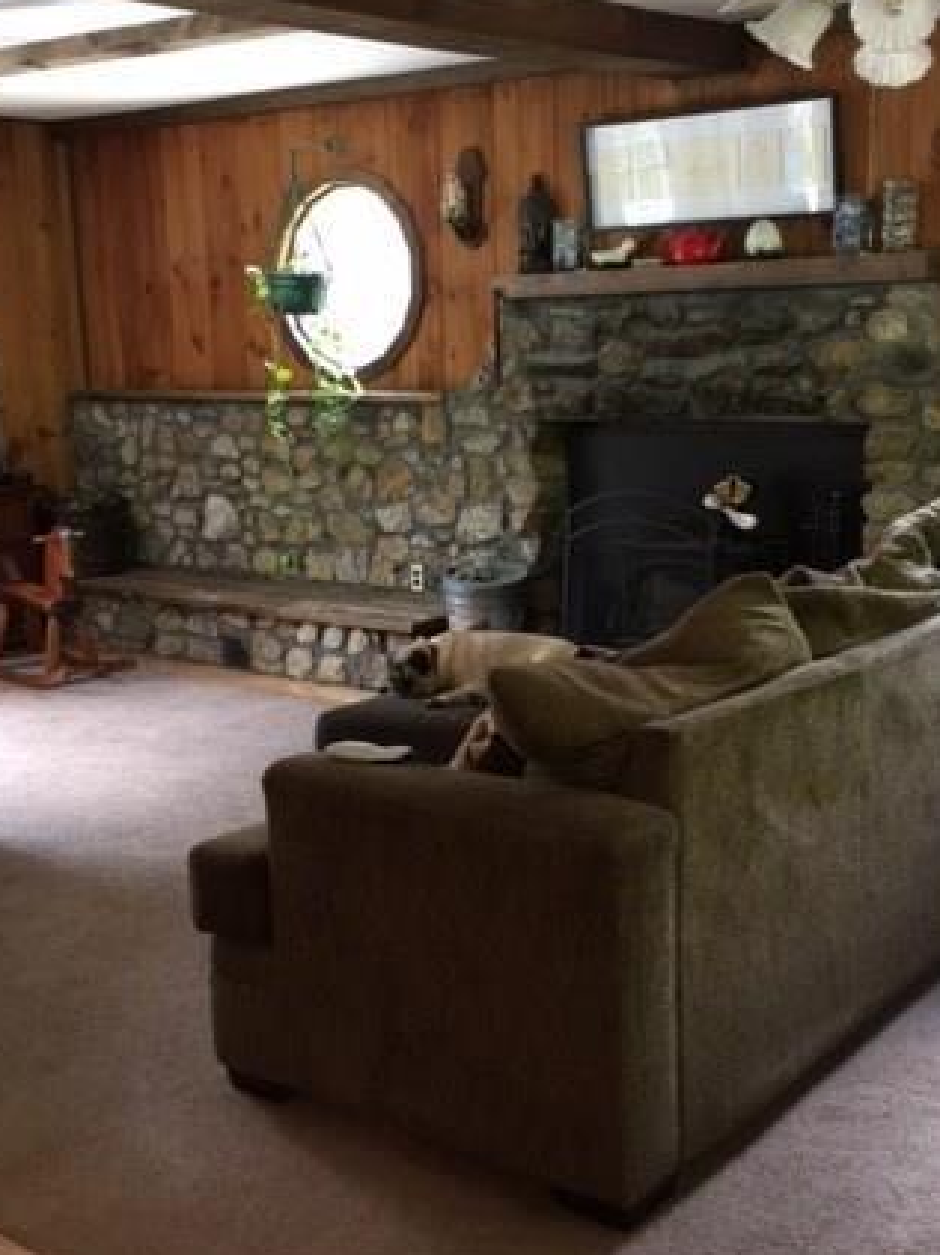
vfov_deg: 43.0
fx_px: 1595
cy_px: 628
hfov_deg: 32.8
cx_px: 503
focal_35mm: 44
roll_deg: +1.6
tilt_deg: -10.3
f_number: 2.2
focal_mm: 4.15
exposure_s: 1/15
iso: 50
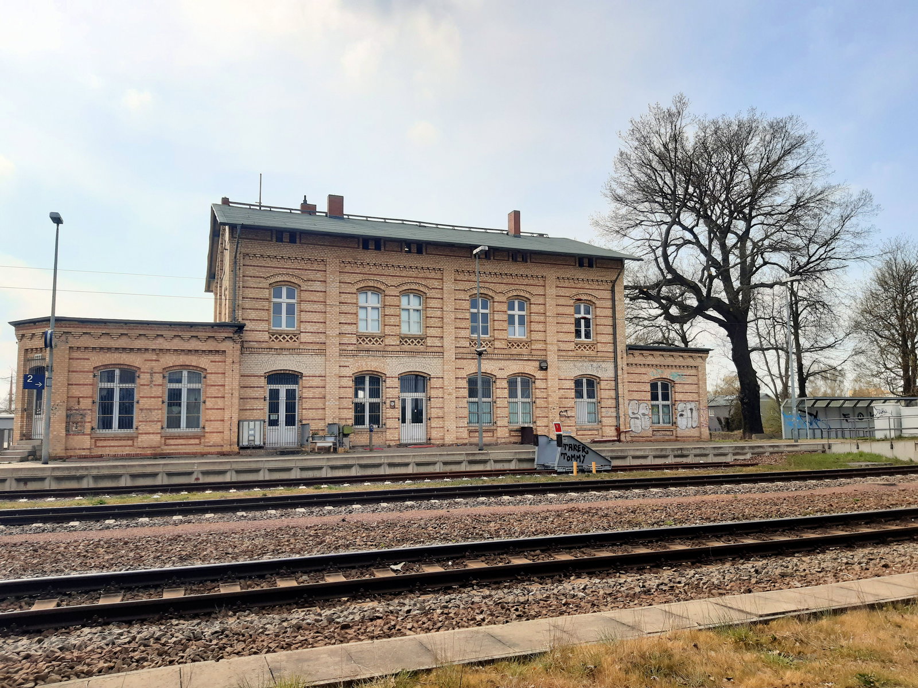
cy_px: 344
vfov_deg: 53.1
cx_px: 459
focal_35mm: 26
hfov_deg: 67.3
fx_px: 690
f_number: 1.7
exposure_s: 1/3322
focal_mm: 3.92
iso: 40
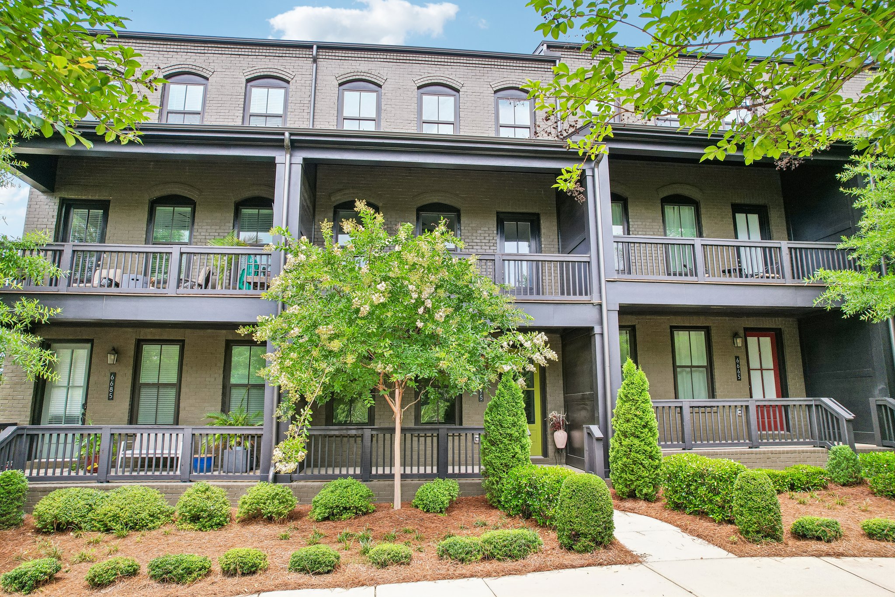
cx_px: 448
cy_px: 298
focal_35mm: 22
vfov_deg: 57.2
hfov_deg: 78.6
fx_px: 547
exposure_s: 1/500
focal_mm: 8.4
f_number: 2.8
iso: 100
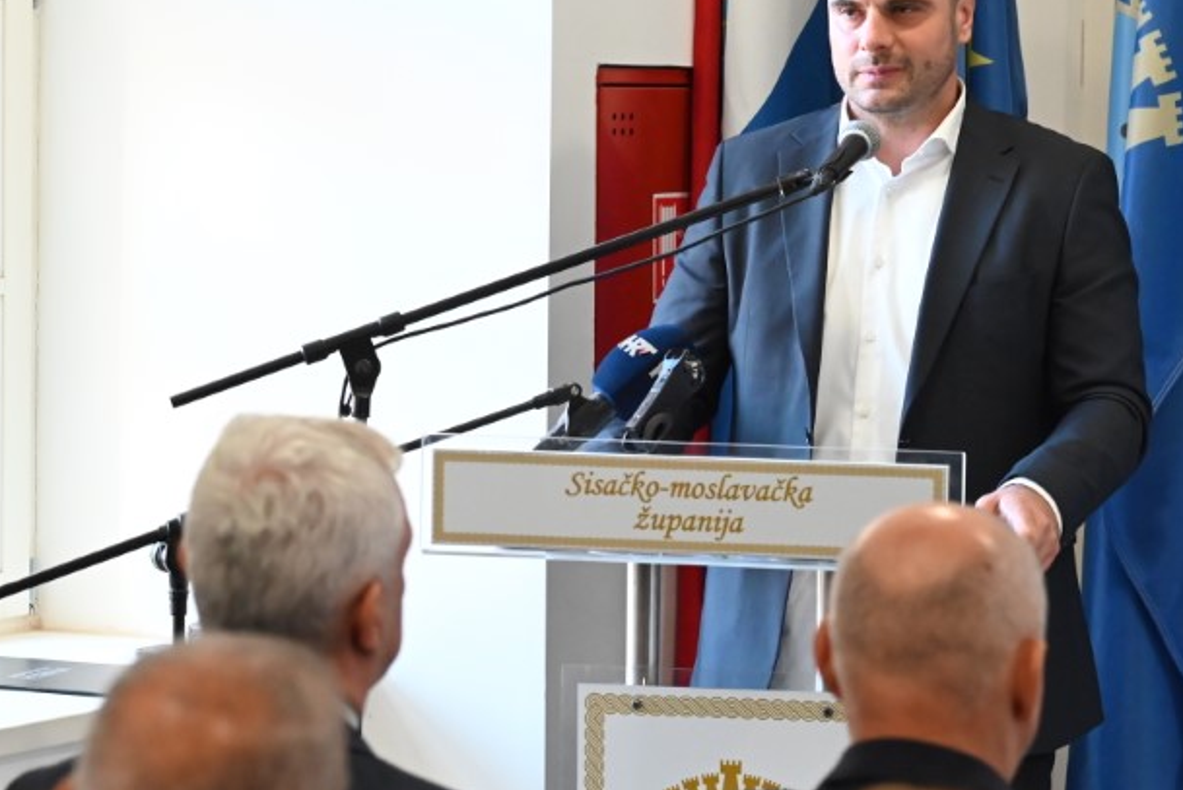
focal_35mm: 153
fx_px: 5031
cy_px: 454
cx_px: 878
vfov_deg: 9.0
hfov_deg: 13.4
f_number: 4
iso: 5000
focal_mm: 81
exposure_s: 1/400
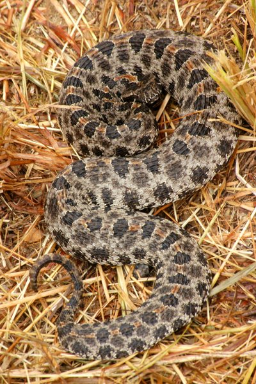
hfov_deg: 4.6
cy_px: 192
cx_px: 128
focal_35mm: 300
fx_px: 3200
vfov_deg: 6.9
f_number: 20
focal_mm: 200
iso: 400
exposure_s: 1/50
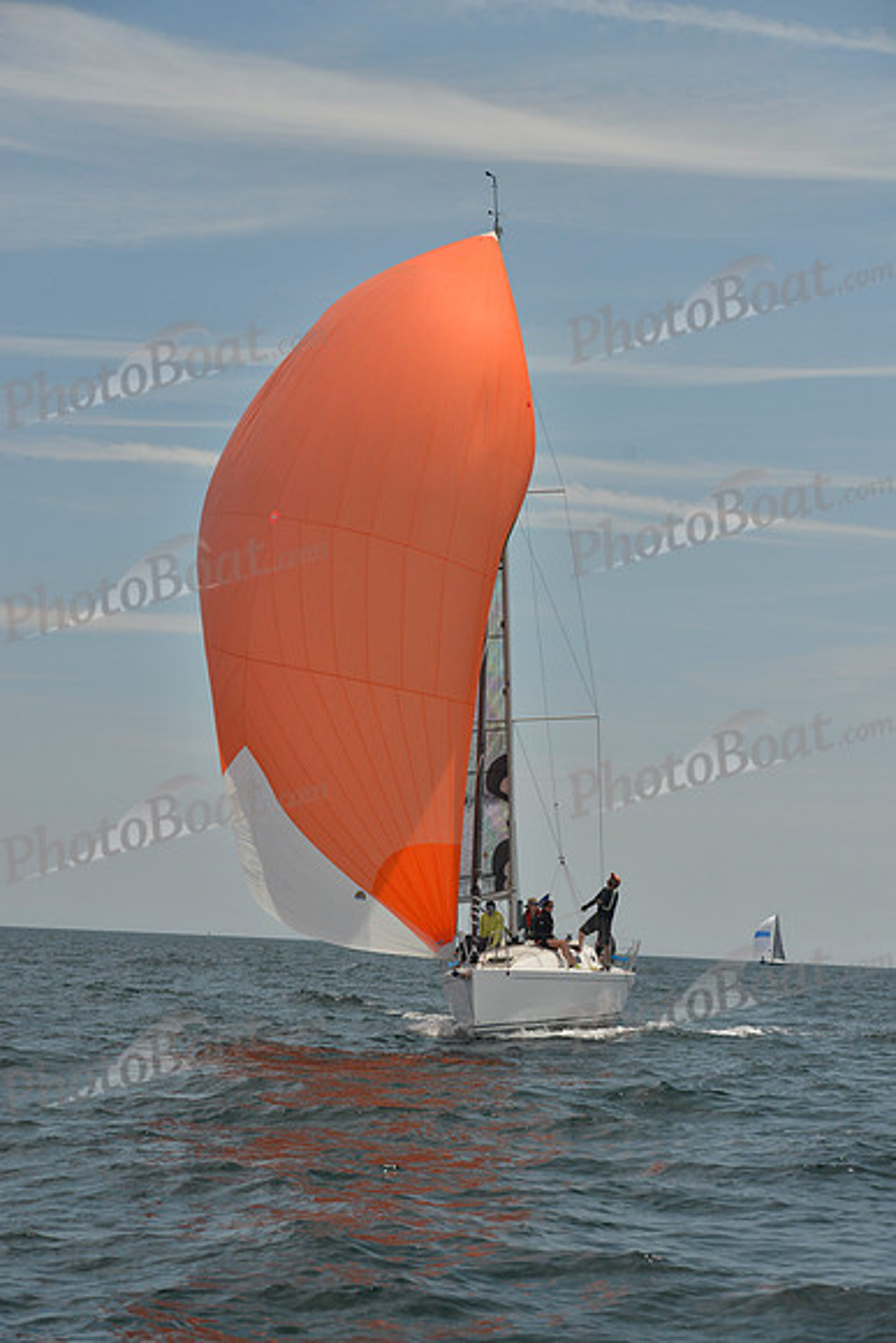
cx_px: 448
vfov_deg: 21.5
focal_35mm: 95
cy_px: 672
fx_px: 3544
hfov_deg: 14.4
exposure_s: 1/800
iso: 400
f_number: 8
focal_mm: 95
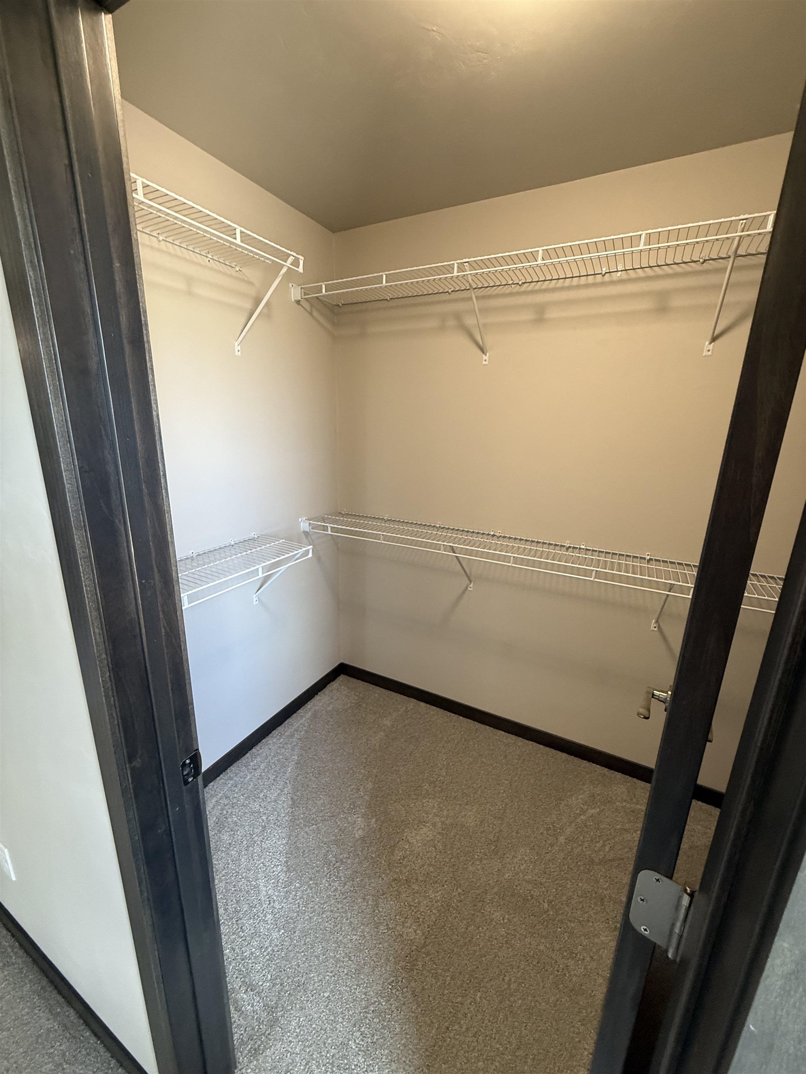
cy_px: 537
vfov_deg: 102.1
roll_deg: -2.6
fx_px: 435
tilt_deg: -14.9
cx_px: 403
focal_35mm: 14
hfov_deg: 85.7
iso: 250
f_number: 2.2
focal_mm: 2.22
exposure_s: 1/60
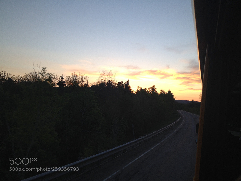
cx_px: 120
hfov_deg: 52.6
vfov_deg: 40.7
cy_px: 90
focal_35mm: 35
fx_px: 244
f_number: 2.4
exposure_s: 1/186
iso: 50
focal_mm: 4.28
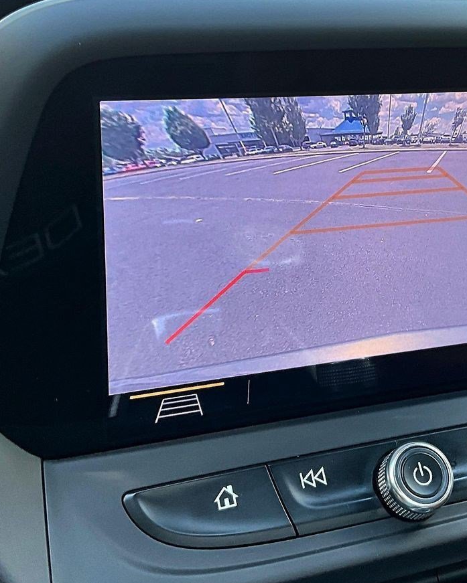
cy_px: 240
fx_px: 898
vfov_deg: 35.9
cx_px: 354
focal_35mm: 52
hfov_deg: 28.7
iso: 50
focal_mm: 3
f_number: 1.8
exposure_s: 1/122
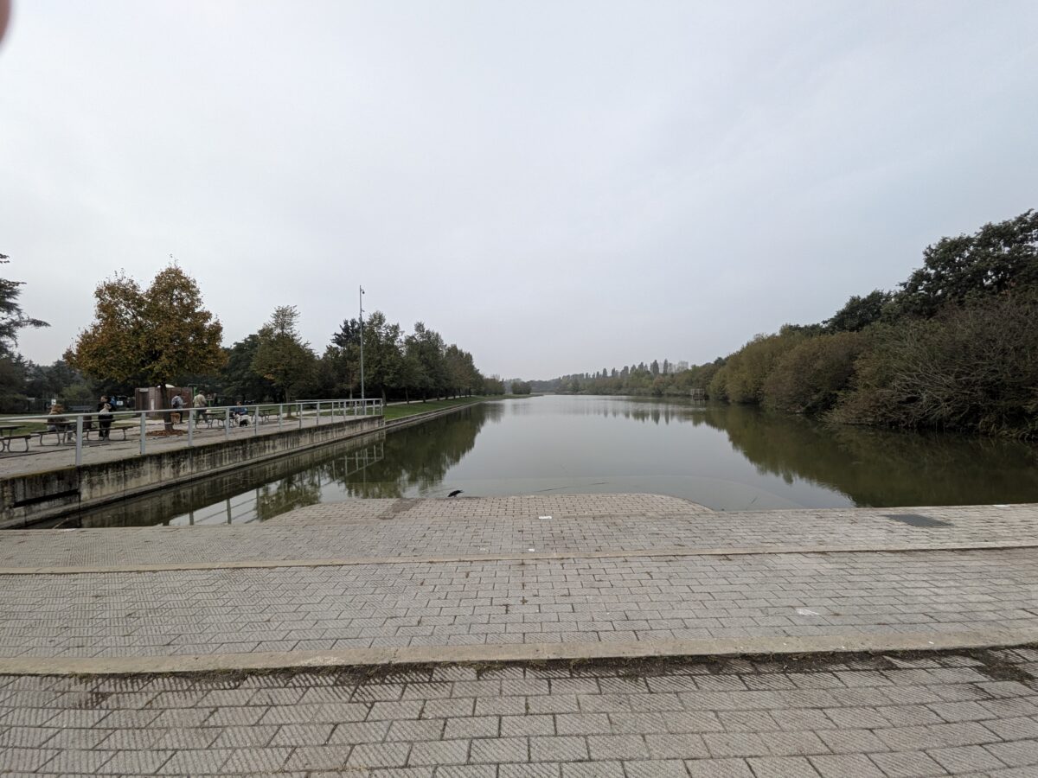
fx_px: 420
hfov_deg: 102.1
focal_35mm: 14
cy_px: 389
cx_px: 519
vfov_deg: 85.7
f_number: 2.2
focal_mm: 1.85
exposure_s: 1/1355
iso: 56
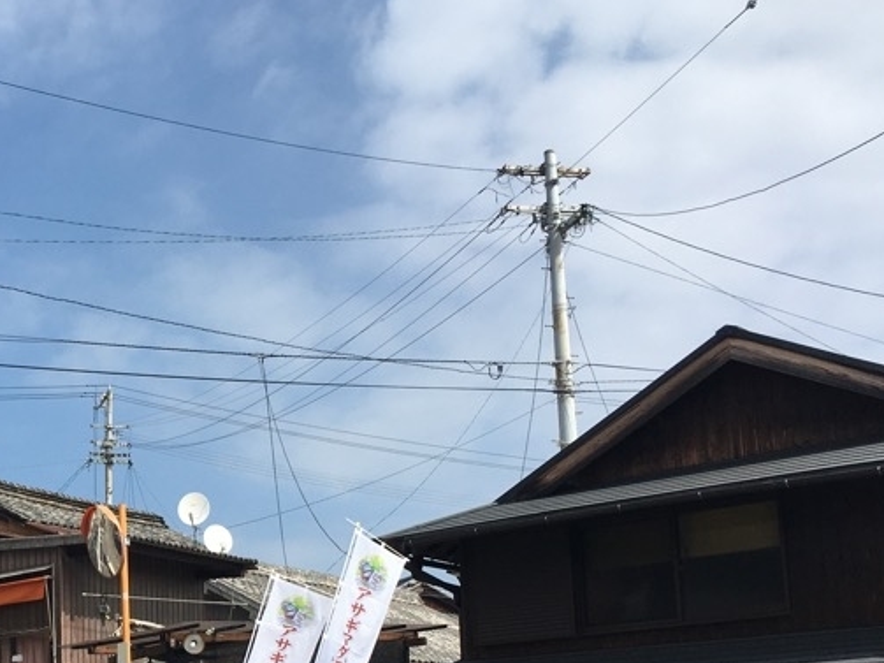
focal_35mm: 59
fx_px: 1506
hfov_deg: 31.2
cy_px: 577
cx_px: 91
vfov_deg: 24.2
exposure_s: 1/1972
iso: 25
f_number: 2.2
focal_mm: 4.15
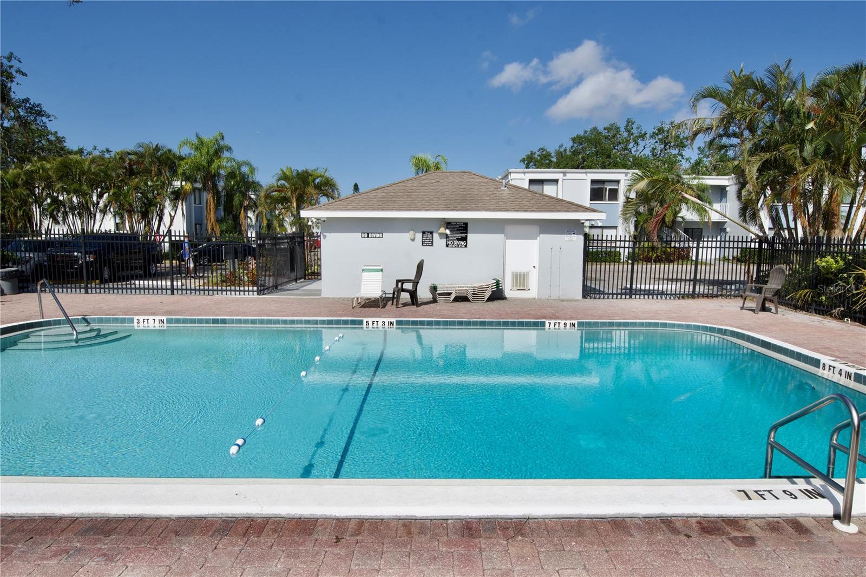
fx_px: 505
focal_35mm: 21
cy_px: 288
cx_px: 433
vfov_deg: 59.5
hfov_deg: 81.2
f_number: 11
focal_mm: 14
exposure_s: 1/250
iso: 100
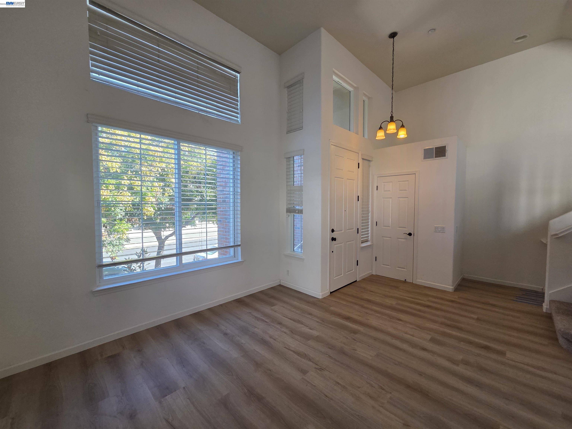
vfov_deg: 89.9
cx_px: 286
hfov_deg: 106.2
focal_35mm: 13
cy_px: 214
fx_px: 215
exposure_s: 1/120
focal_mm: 2.2
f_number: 2.2
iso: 125
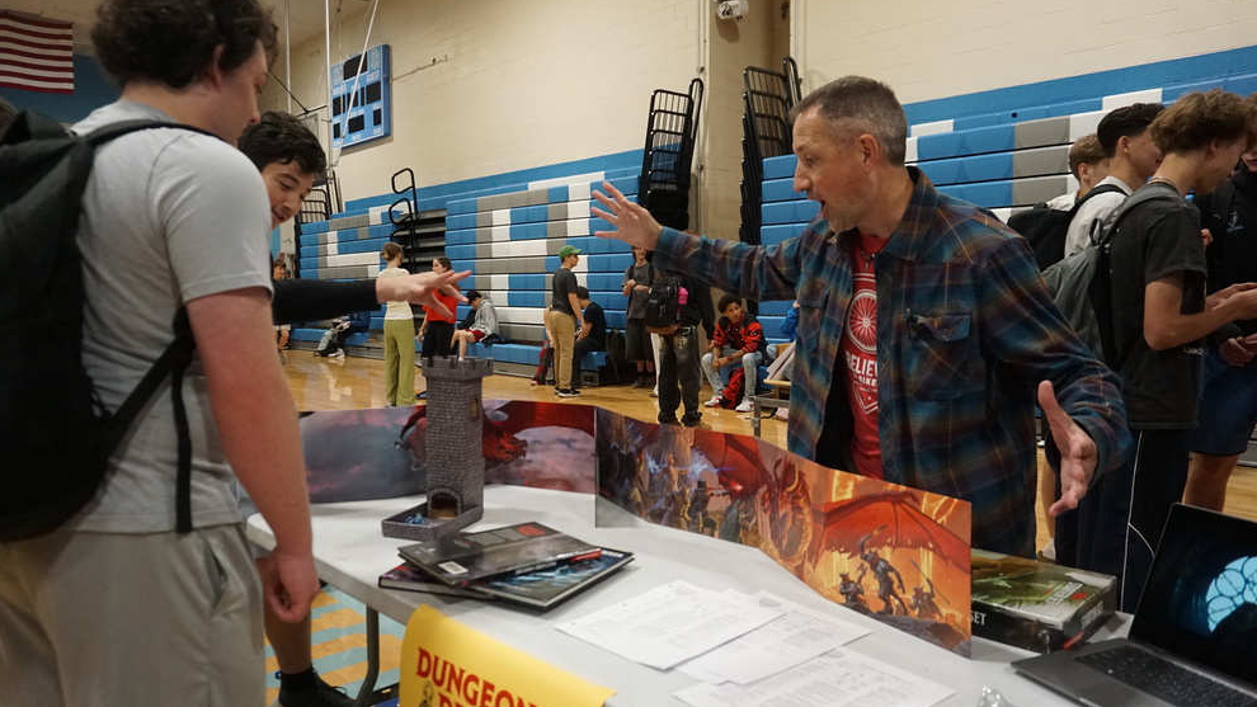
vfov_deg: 44.4
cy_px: 356
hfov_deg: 71.9
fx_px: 867
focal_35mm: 26
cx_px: 627
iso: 1600
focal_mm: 16
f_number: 3.5
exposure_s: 1/160
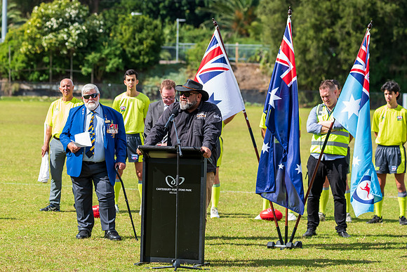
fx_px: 2265
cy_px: 130
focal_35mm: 200
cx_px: 192
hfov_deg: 10.3
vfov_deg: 6.9
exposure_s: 1/1600
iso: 800
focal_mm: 180
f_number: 7.1
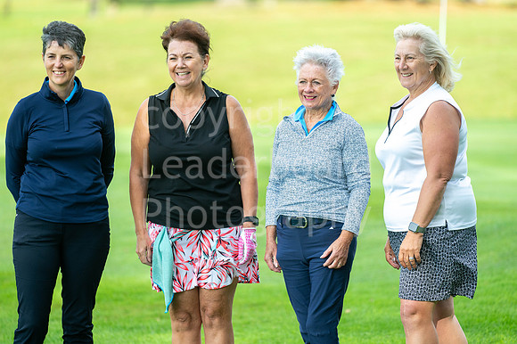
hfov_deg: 6.9
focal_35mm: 300
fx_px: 4307
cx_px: 258
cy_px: 172
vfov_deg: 4.6
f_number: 4
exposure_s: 1/1000
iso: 250
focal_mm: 300
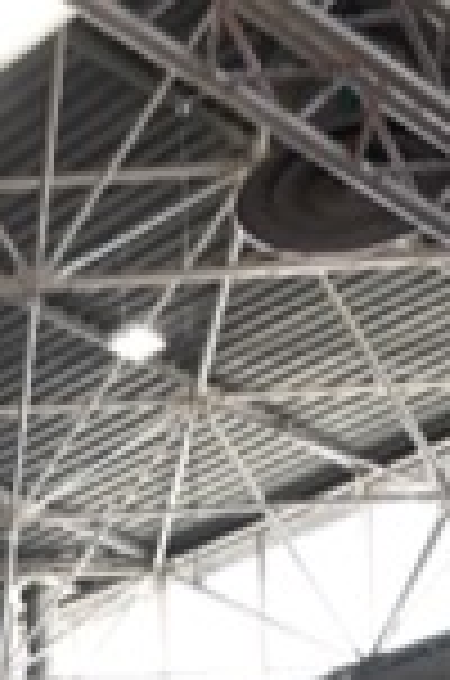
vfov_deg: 14.2
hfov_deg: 10.5
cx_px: -452
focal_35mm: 119
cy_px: 1387
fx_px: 2241
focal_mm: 28
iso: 560
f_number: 4
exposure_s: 1/125
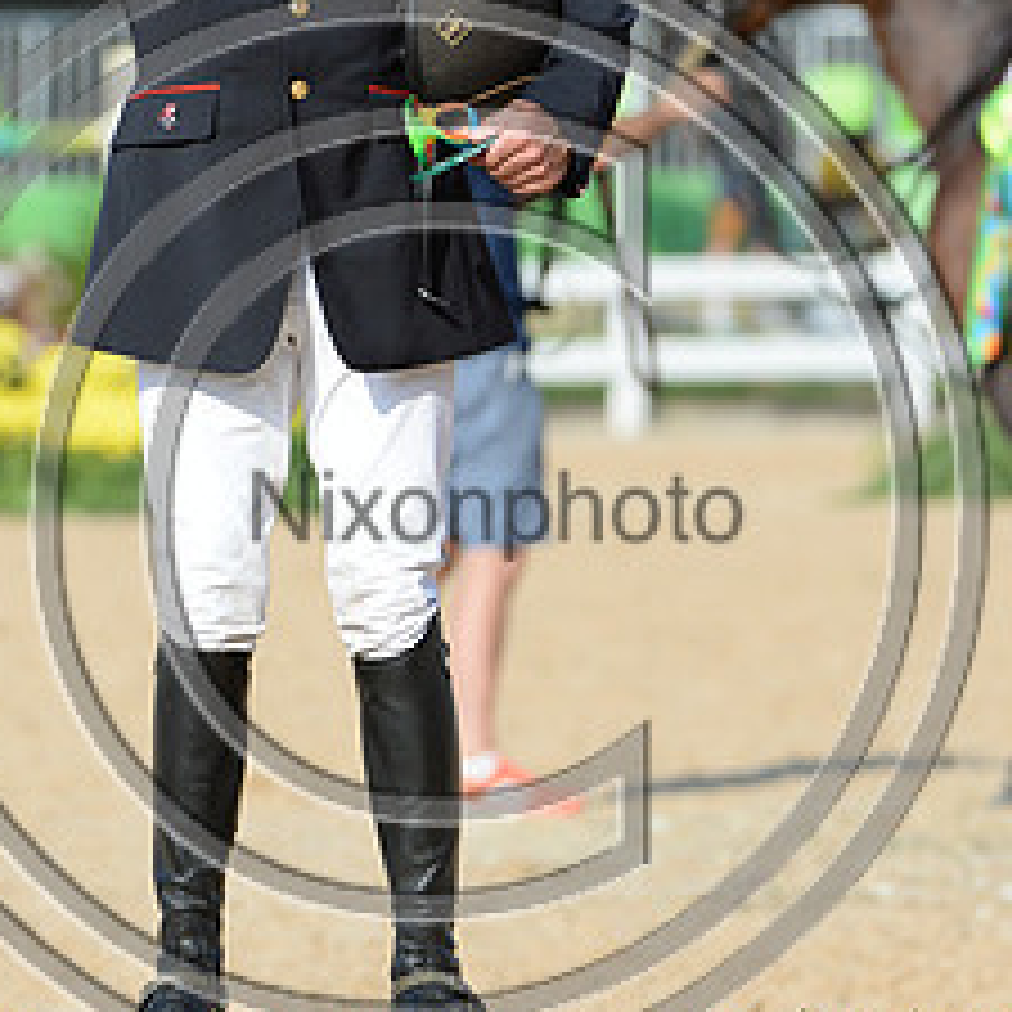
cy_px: 436
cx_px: 333
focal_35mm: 526
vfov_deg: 3.3
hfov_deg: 3.3
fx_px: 17398
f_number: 5.6
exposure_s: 1/1250
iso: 360
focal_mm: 240
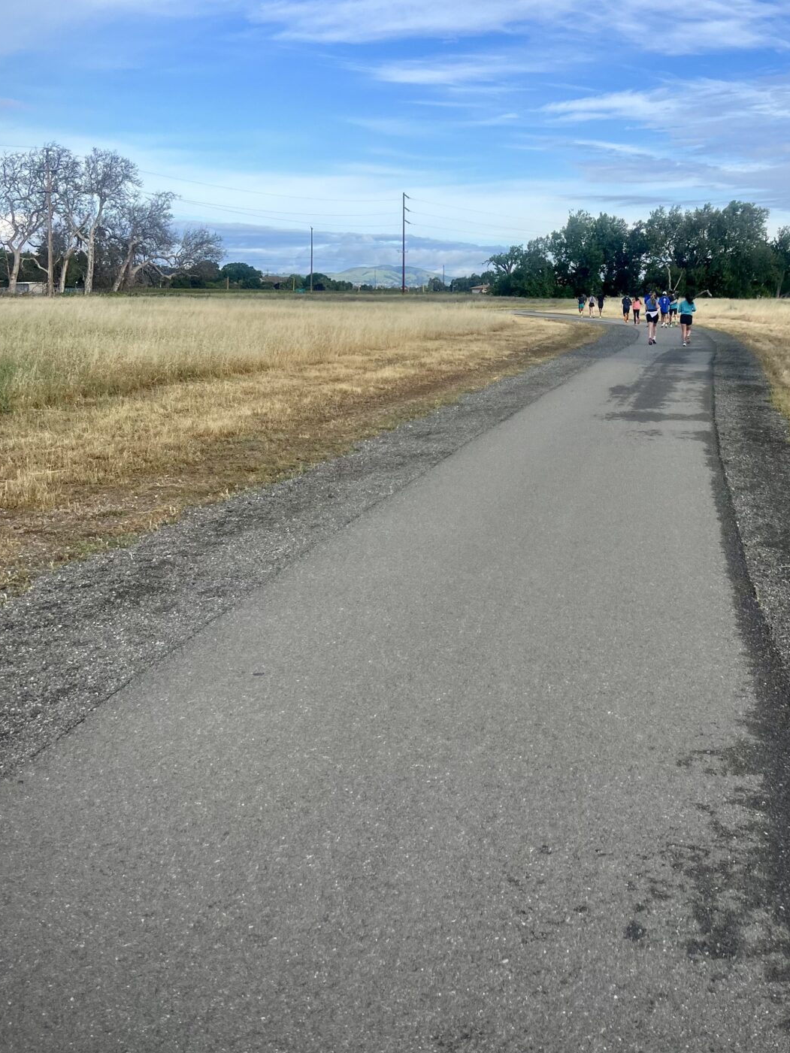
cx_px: 566
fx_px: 1156
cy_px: 373
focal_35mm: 38
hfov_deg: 37.0
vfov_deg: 48.3
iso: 50
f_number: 1.5
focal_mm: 5.7
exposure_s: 1/3831
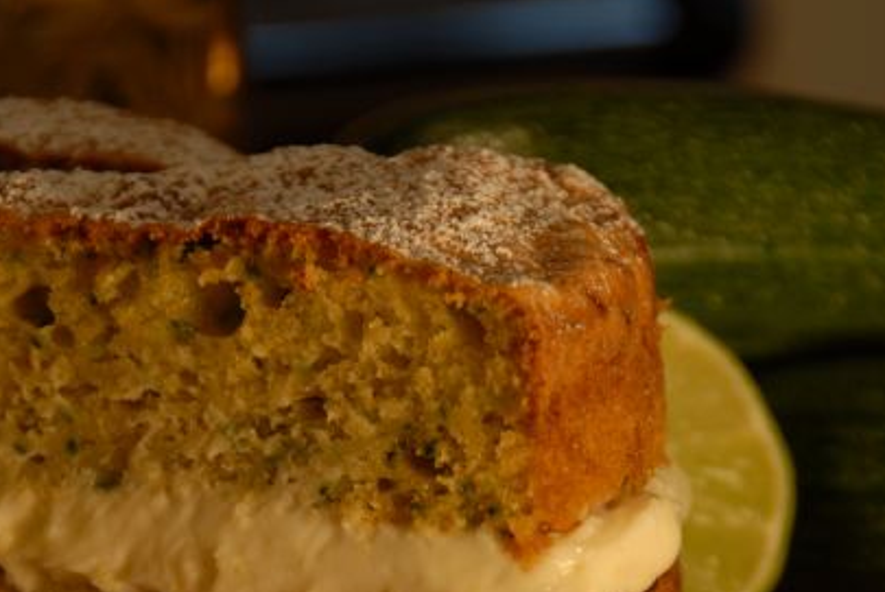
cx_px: 476
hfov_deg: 5.9
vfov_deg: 3.9
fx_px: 8610
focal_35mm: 350
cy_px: 490
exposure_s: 1/50
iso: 100
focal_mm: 135
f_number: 5.6
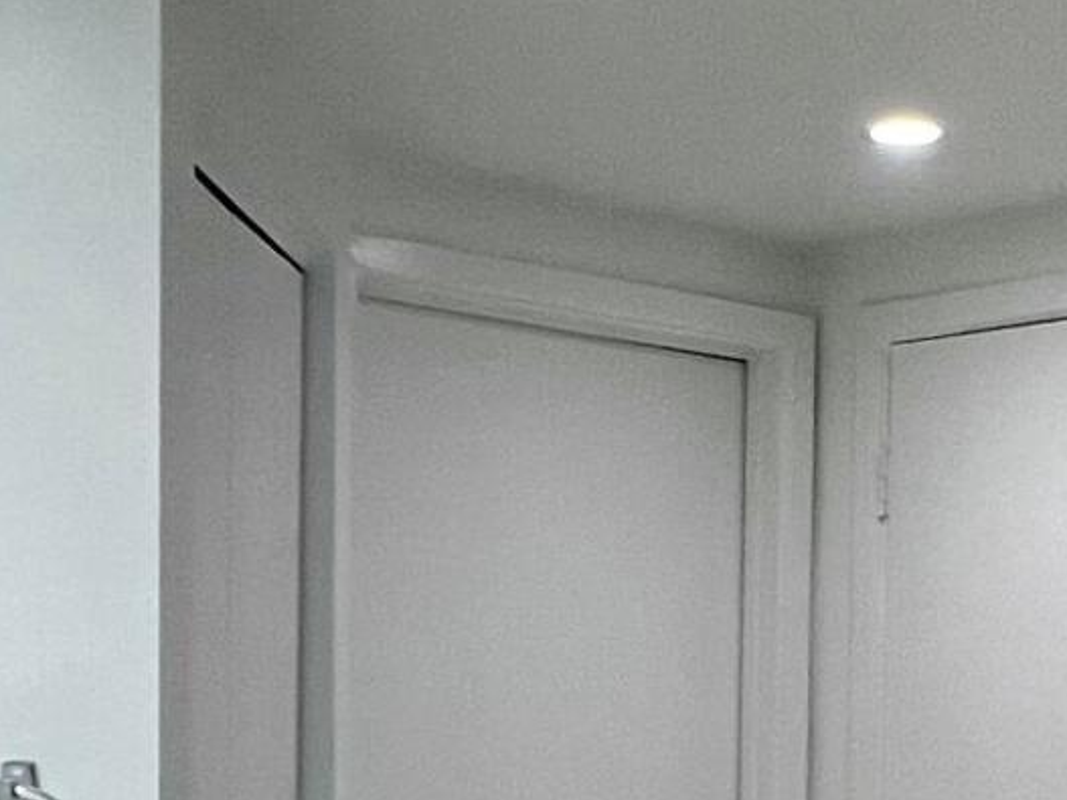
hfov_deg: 27.0
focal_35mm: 71
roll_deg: -0.9
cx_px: 808
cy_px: 883
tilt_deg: -2.9
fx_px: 2188
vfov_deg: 19.8
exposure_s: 1/120
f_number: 1.8
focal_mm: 1.57
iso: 250
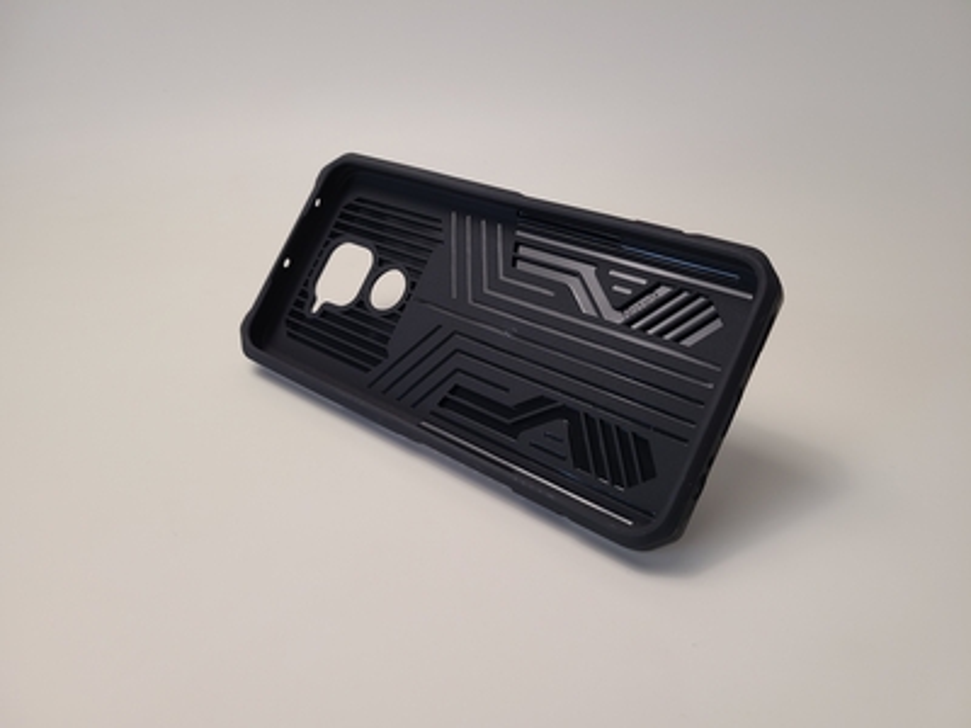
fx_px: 729
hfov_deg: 67.3
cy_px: 364
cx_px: 486
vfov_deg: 53.1
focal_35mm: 26
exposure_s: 1/100
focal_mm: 5.4
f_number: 1.8
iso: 64
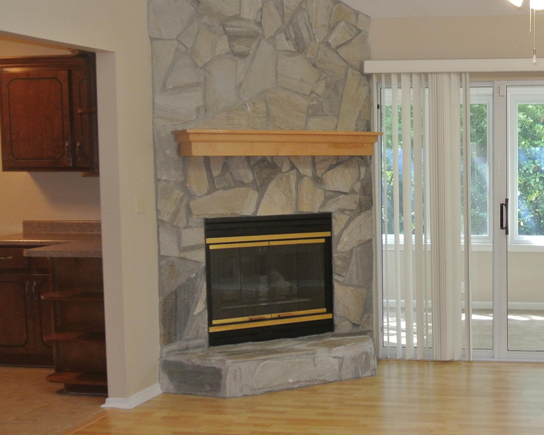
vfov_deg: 26.6
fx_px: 918
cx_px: 508
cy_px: 249
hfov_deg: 31.2
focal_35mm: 57
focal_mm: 11
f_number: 3.5
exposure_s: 1/60
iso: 400
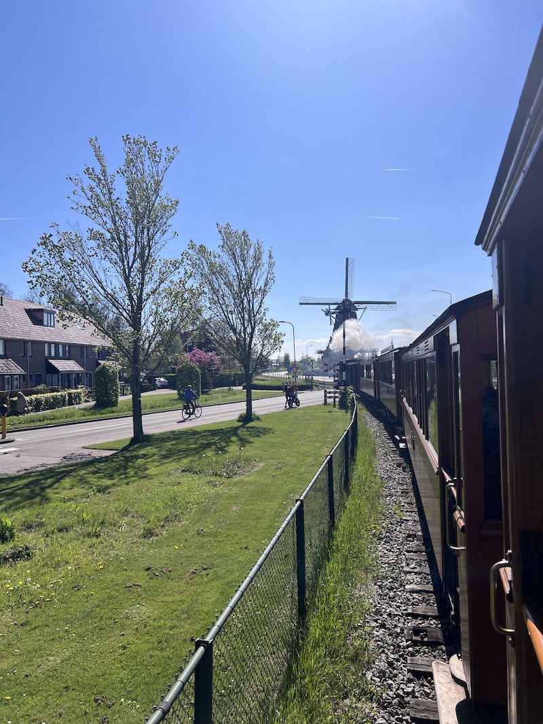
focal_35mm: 26
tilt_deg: -0.2
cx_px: 272
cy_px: 362
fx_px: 544
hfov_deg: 53.1
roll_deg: +0.1
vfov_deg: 67.3
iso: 50
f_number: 1.5
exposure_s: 1/8000
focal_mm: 5.7
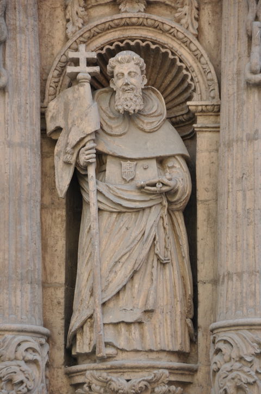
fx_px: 1963
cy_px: 197
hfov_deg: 7.6
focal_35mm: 180
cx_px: 130
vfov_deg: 11.4
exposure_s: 1/160
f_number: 5.3
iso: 200
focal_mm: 120
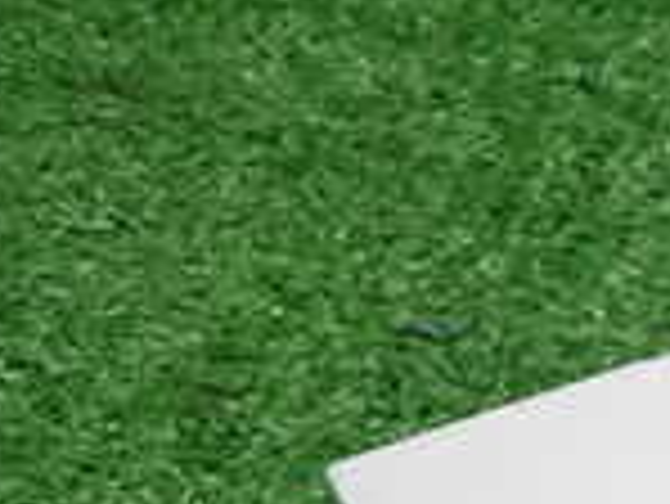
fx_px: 2344
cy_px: 855
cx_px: 1277
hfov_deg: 14.1
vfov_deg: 11.5
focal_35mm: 121
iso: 250
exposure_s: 1/30
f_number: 2.3
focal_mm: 5.4
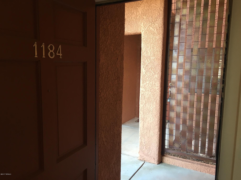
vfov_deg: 48.2
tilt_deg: -7.2
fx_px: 202
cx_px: 120
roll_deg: -0.5
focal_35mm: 29
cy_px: 90
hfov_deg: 61.7
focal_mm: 4.15
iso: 64
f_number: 2.2
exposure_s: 1/30
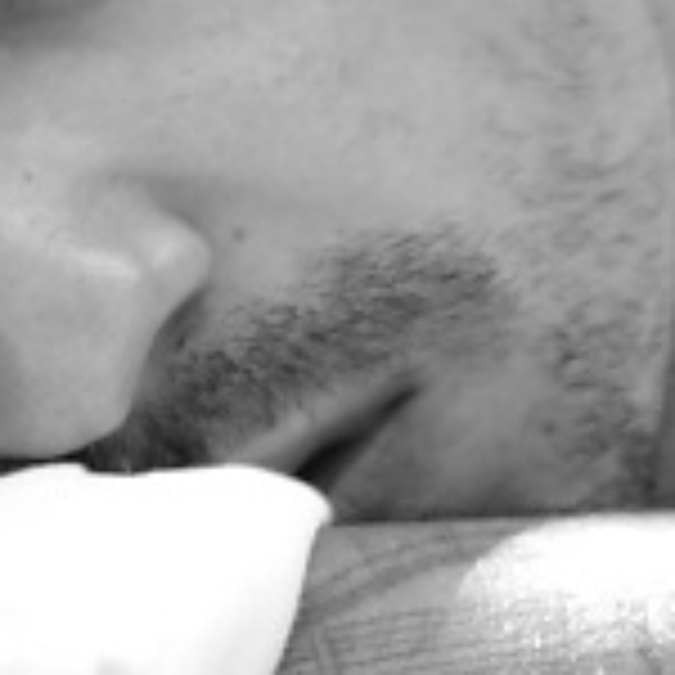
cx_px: 158
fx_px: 11670
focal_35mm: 529
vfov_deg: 3.3
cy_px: 1778
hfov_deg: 3.3
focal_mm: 35
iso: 100
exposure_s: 1/500
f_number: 1.8
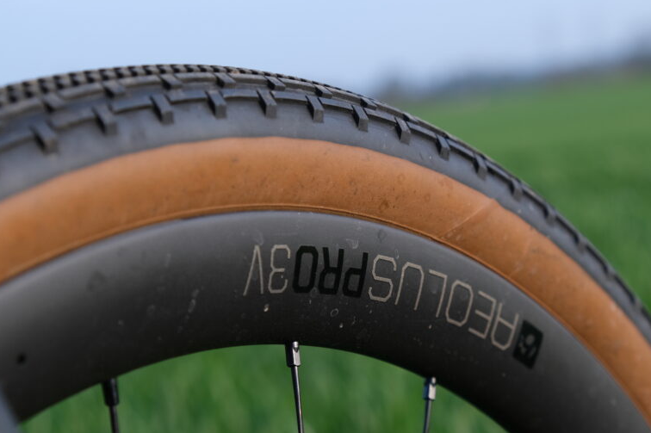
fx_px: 1861
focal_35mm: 103
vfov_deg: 13.3
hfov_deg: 19.8
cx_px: 367
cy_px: 255
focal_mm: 50.5
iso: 160
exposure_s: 1/140
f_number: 5.6
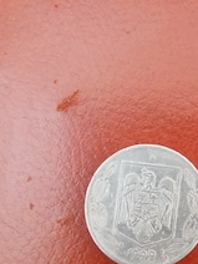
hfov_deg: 28.5
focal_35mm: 49
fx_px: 374
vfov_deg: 38.9
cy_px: 138
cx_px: 178
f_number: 1.8
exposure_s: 1/50.3
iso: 200
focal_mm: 3.98
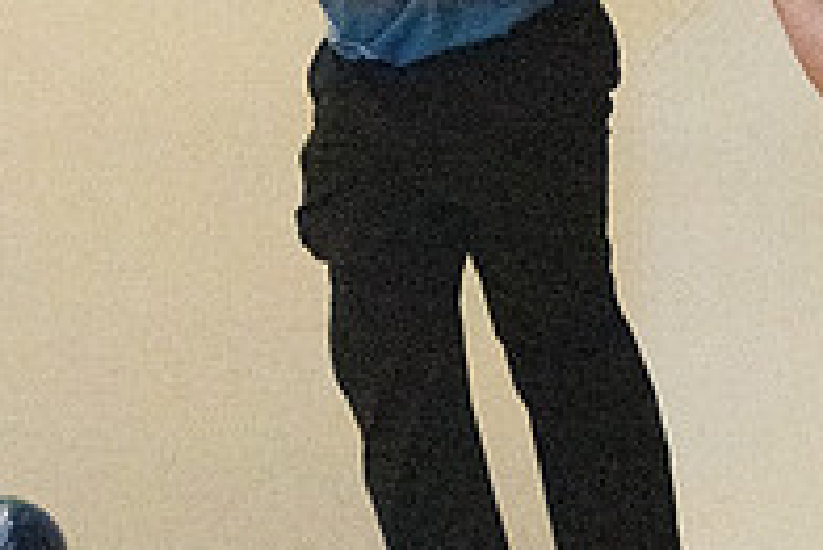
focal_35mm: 464
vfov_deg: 3.0
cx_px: 1033
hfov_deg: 4.4
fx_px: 10615
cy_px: 239
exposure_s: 1/1250
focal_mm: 105
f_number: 4.5
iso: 10000
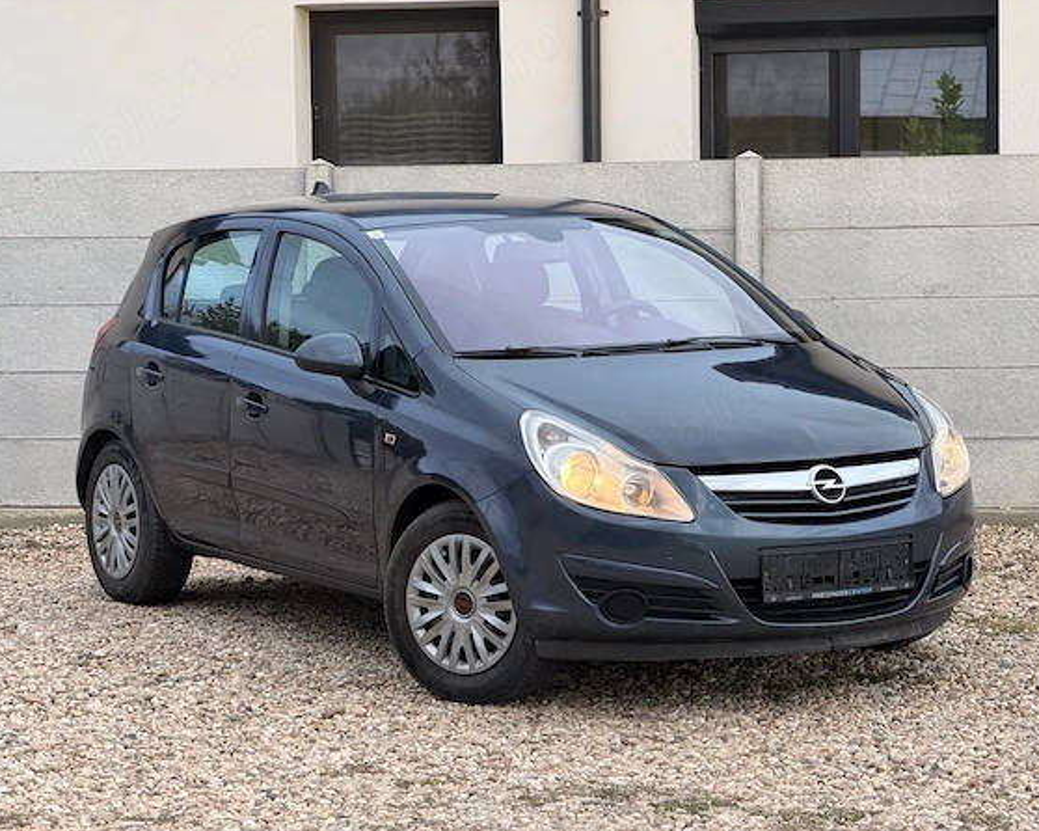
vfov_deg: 14.7
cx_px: 516
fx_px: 3228
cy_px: 414
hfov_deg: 18.3
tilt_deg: -4.0
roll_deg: +0.8
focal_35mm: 105
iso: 125
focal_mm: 16.89
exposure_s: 1/121
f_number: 2.8
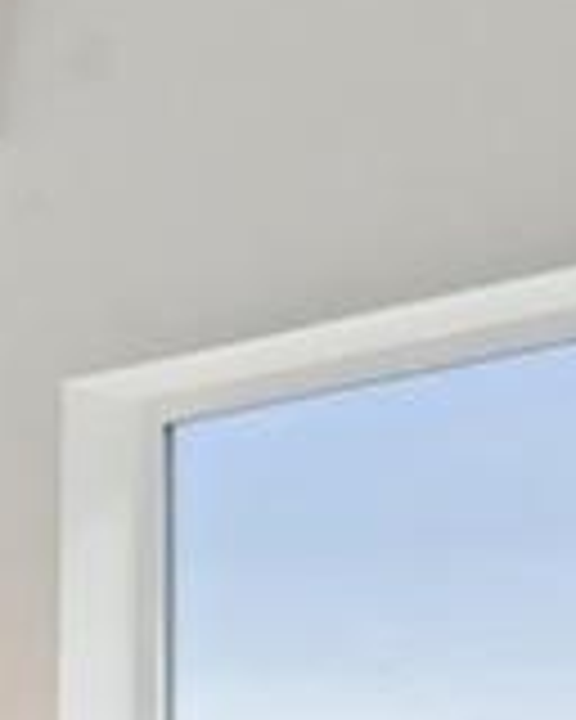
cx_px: -630
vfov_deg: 13.9
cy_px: 1040
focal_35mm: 131
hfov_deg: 10.6
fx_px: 2792
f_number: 11
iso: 400
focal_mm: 14
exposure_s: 1/60
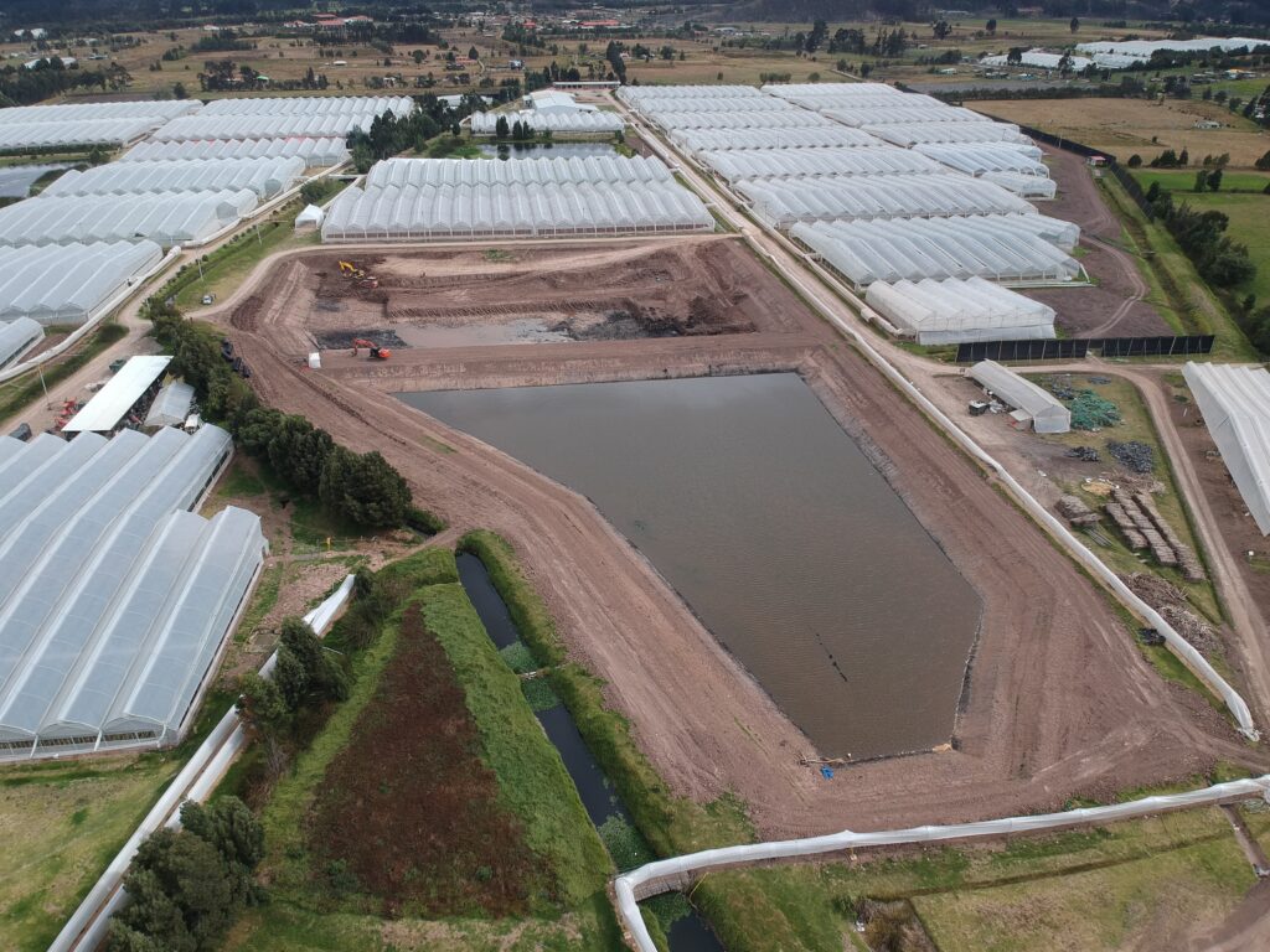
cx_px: 635
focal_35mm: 25
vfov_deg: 54.9
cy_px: 476
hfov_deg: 69.4
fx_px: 917
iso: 100
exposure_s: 1/800
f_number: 2.6
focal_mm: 4.49
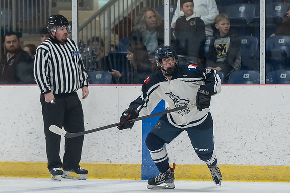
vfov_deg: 4.0
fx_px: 2779
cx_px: 145
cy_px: 122
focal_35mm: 345
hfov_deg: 6.0
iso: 2500
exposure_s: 1/1250
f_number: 2.8
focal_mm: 200
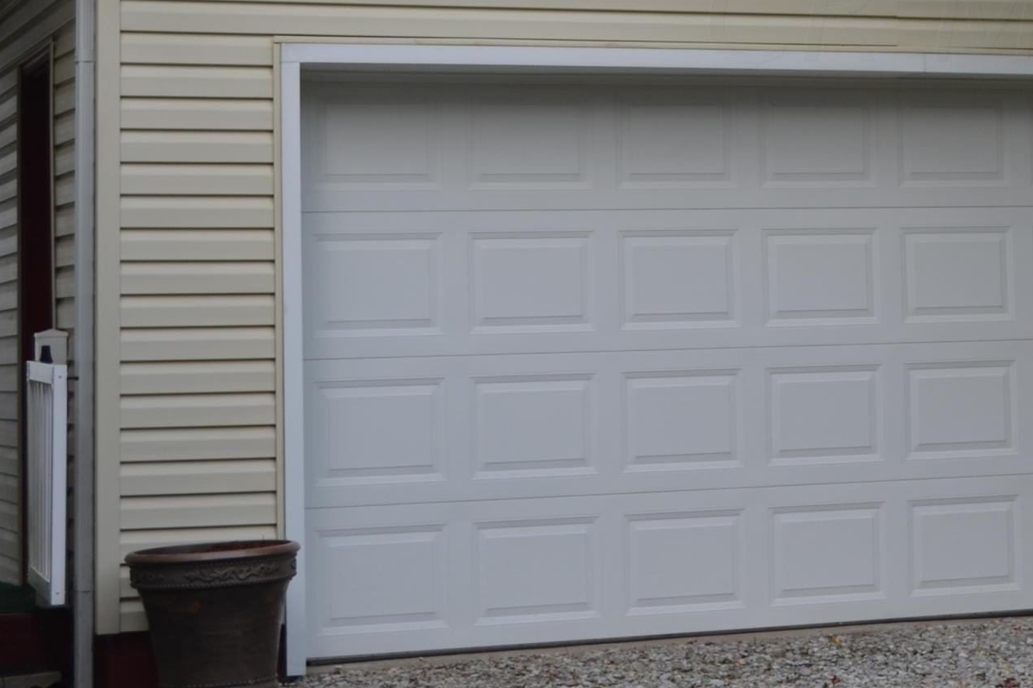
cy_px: 10
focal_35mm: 103
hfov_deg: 19.4
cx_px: 949
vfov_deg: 13.1
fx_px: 2960
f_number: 5.6
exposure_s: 1/125
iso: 100
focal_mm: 29
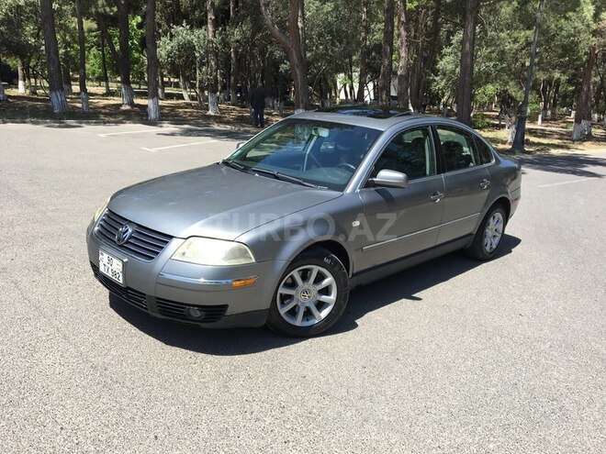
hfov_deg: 61.7
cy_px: 227
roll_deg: -3.9
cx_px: 303
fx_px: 508
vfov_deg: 48.2
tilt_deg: -14.2
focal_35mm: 29
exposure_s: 1/845
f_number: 2.2
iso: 25
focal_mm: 4.15
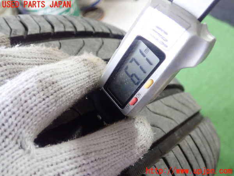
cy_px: 88
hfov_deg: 60.0
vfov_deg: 46.8
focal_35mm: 30
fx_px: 203
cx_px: 117
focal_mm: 5.5
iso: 640
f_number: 2.3
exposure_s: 1/125
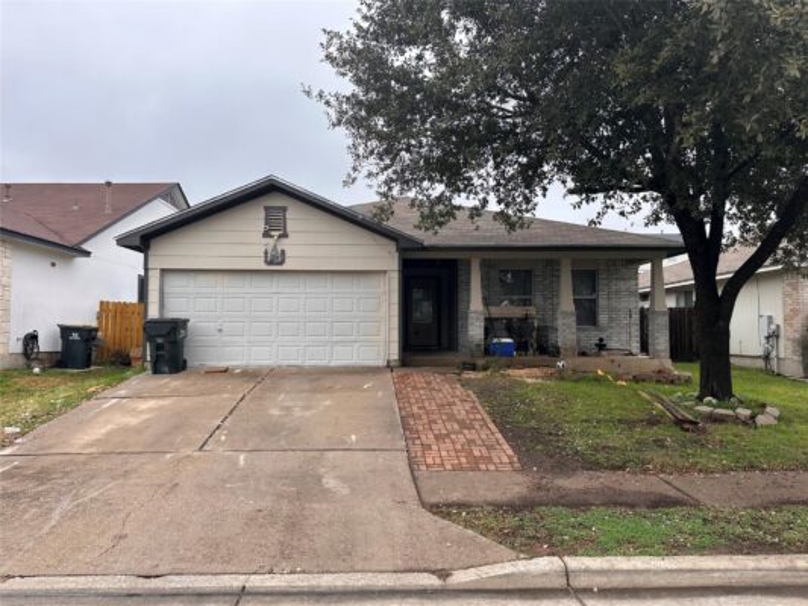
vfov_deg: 56.8
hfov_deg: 71.6
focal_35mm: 24
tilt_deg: +2.2
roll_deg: +0.2
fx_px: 560
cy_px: 303
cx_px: 404
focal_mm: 6.86
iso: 80
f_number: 1.78
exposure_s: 1/1692
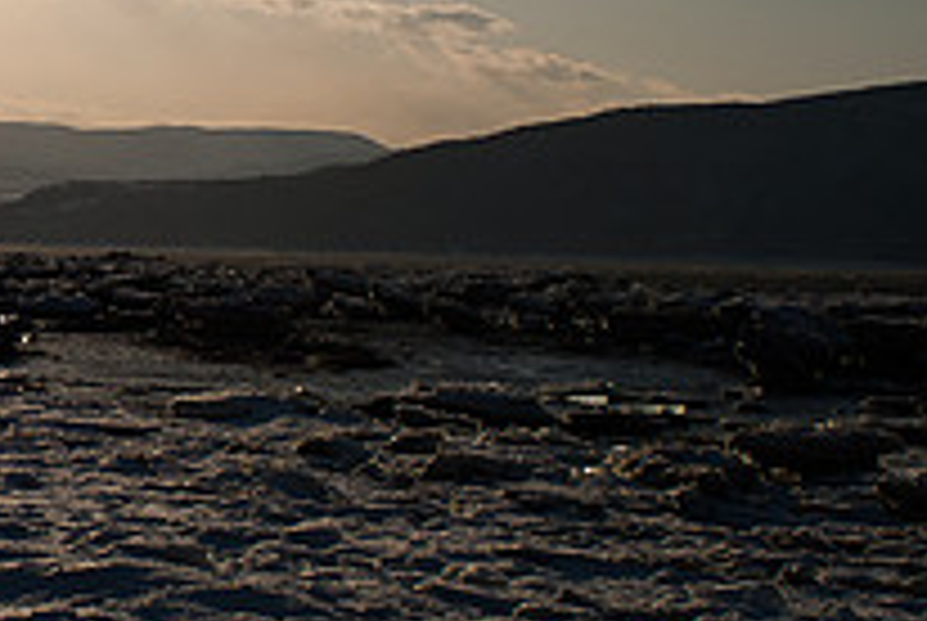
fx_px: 3043
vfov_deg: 11.6
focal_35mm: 118
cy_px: 171
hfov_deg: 16.3
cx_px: -306
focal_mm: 28
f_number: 11
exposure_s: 1/500
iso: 100
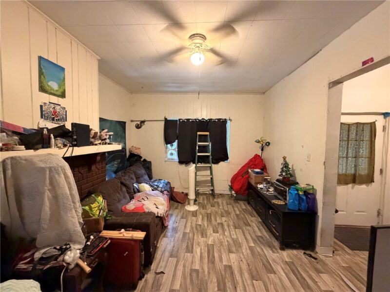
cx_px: 195
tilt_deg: -3.0
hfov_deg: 102.1
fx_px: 158
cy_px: 146
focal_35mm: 14
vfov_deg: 85.7
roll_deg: -0.8
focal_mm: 2.22
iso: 1000
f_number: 2.2
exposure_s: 1/60
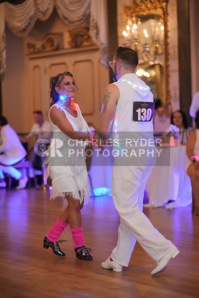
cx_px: 100
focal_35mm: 96
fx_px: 795
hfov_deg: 14.3
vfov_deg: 21.2
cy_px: 149
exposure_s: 1/250
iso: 5000
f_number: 2
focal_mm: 96
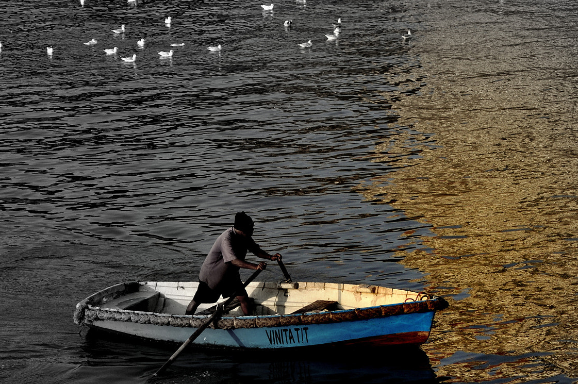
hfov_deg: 12.3
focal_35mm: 167
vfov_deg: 8.2
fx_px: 2678
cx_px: 298
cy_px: 246
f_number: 4.5
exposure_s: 1/800
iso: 200
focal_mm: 78
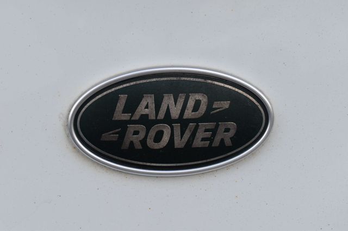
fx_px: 696
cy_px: 116
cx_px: 174
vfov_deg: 18.9
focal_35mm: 72
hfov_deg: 28.1
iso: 400
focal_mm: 48
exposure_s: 1/40
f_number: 7.1
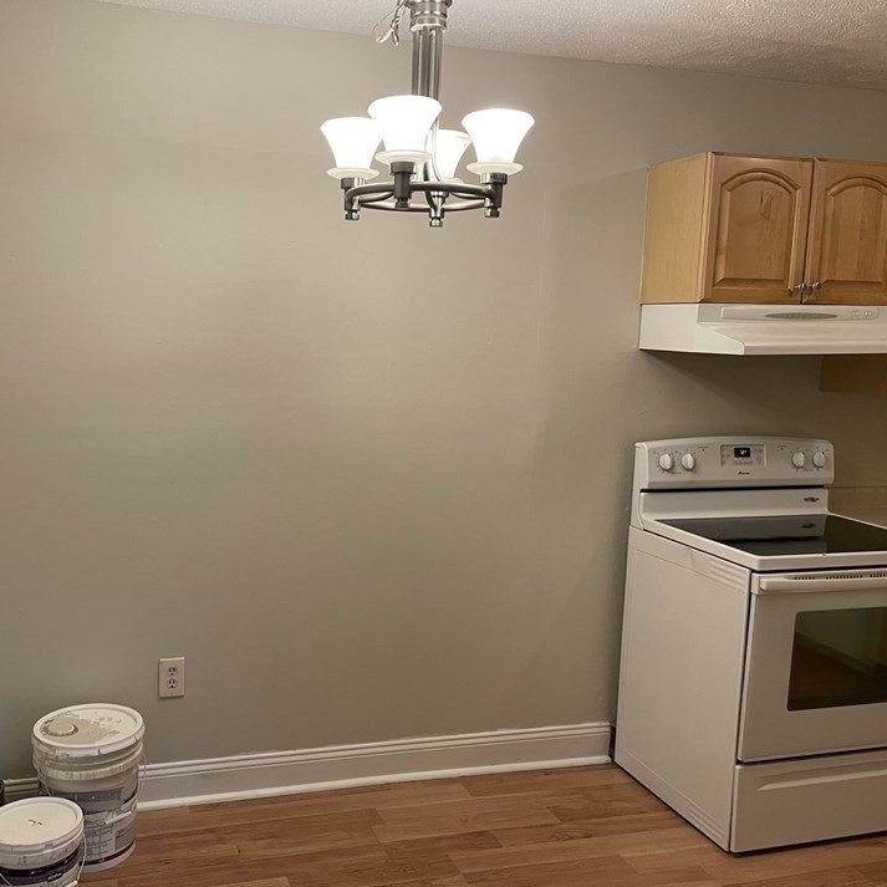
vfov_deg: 49.7
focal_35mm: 33
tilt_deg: -7.0
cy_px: 469
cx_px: 337
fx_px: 957
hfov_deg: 49.3
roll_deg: -1.9
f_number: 1.6
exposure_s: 1/60
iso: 125
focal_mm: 4.2
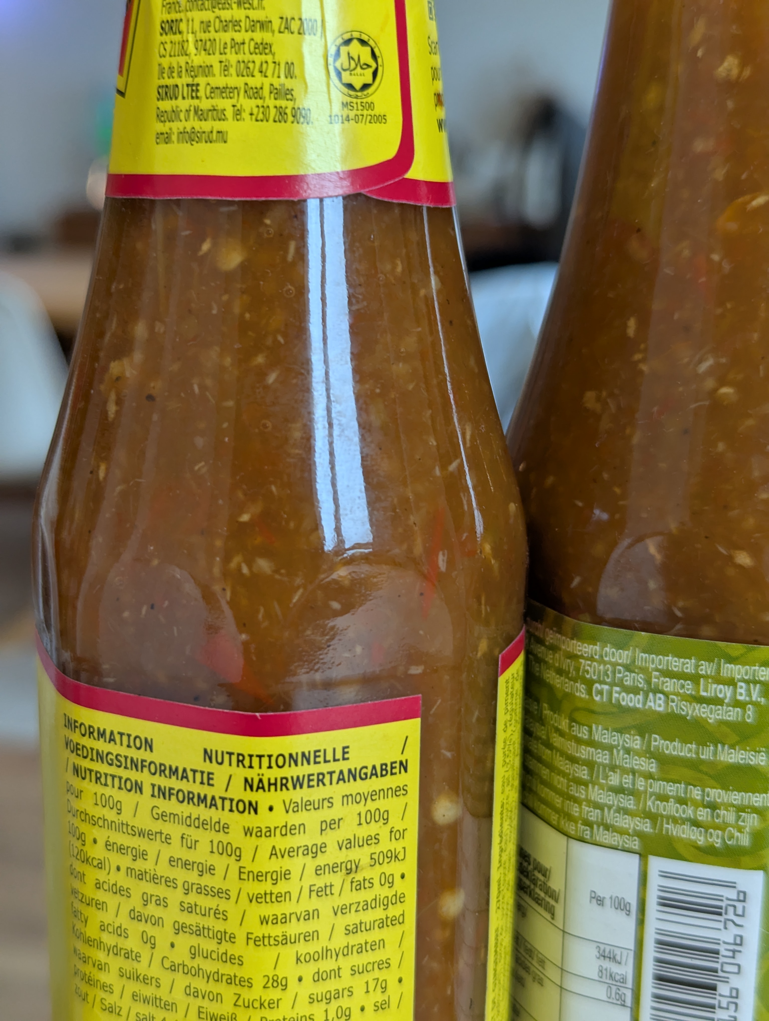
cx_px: 384
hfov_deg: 30.3
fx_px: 1418
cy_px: 510
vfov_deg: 39.6
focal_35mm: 48
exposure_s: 1/99.9
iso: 57
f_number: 1.85
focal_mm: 6.81
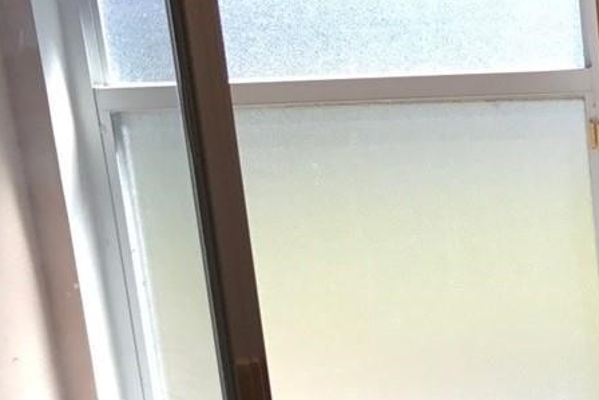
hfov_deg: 17.5
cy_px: 495
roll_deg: +2.3
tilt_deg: -14.9
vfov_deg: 12.8
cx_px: 913
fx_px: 1731
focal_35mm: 104
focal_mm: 3.99
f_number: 1.8
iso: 20
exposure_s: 1/204
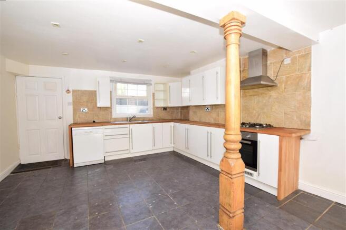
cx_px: 173
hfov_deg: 100.4
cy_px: 115
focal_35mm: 15
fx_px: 144
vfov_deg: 77.3
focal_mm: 10
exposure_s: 1/25
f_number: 9
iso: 400
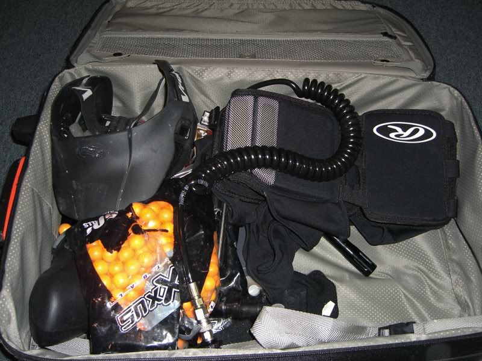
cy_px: 180
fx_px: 529
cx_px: 241
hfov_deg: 49.0
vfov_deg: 37.7
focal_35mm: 38
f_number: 2.8
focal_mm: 7.9
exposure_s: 1/60
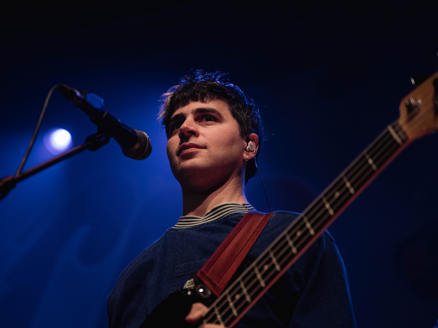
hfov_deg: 21.5
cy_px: 173
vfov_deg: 16.2
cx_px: 187
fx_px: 1151
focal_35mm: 91
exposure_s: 1/320
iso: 2000
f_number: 2.8
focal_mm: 75
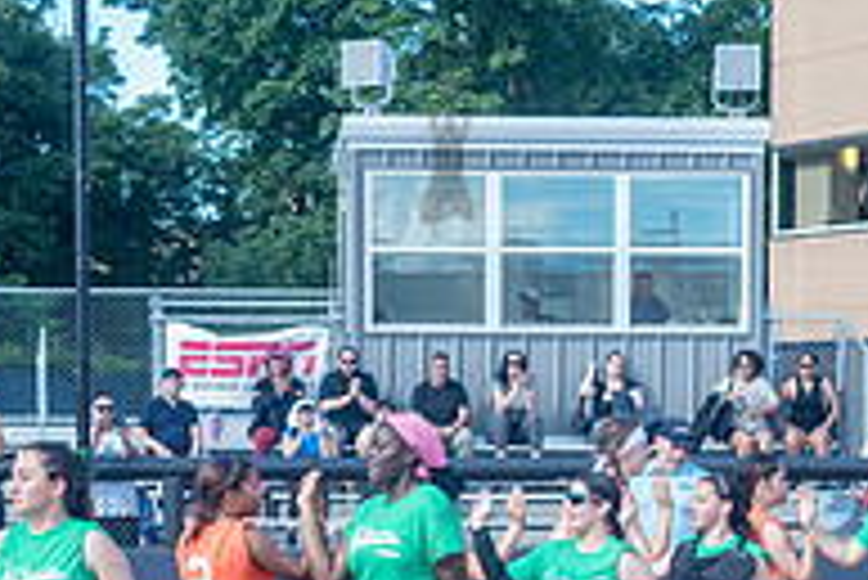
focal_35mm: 105
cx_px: 445
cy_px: 578
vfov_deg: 12.9
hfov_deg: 19.4
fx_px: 2533
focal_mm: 35
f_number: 4.5
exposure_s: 1/640
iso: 400
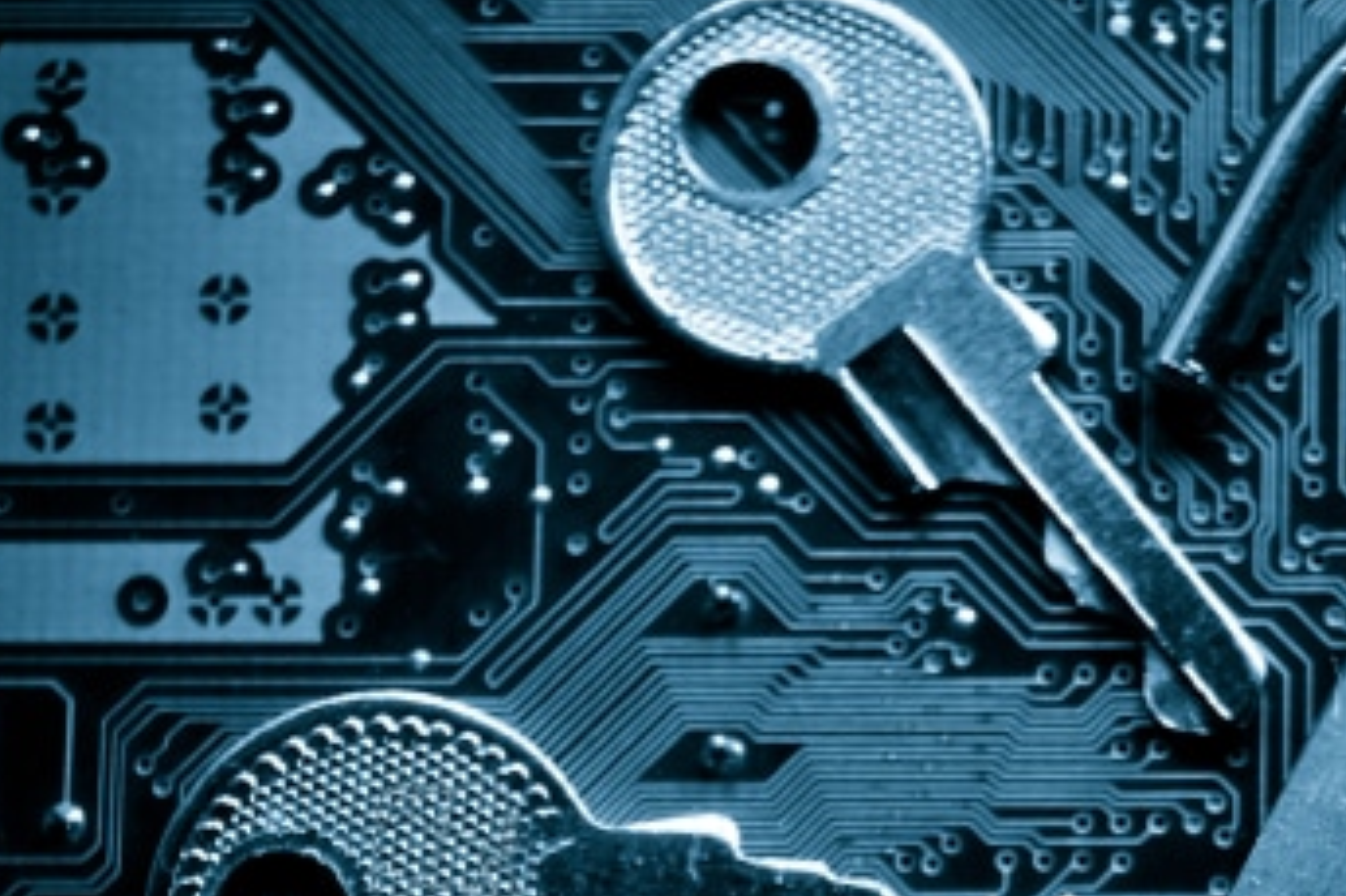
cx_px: 1540
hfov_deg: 11.0
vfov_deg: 7.4
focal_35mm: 185
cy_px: 902
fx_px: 6913
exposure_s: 1/15
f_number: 7.1
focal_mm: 50
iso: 100
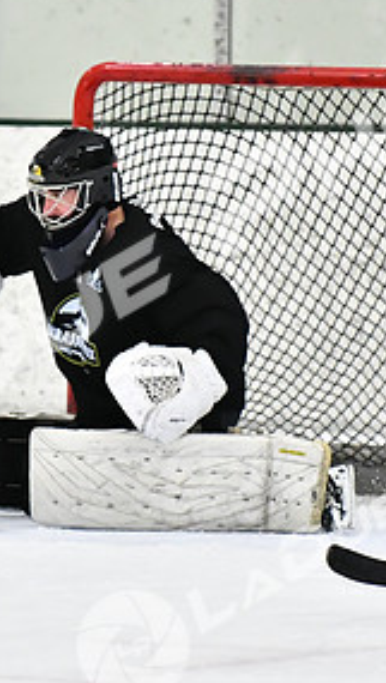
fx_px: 11009
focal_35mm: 607
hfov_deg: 2.0
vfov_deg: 3.6
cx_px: 72
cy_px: 294
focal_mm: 190
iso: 5000
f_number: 2.8
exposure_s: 1/1250
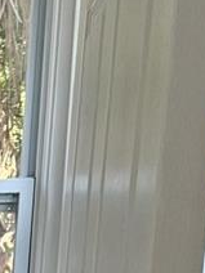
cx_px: -333
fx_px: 1027
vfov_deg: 13.9
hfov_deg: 9.7
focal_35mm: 130
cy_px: 448
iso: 80
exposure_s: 1/207
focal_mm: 5.4
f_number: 1.8
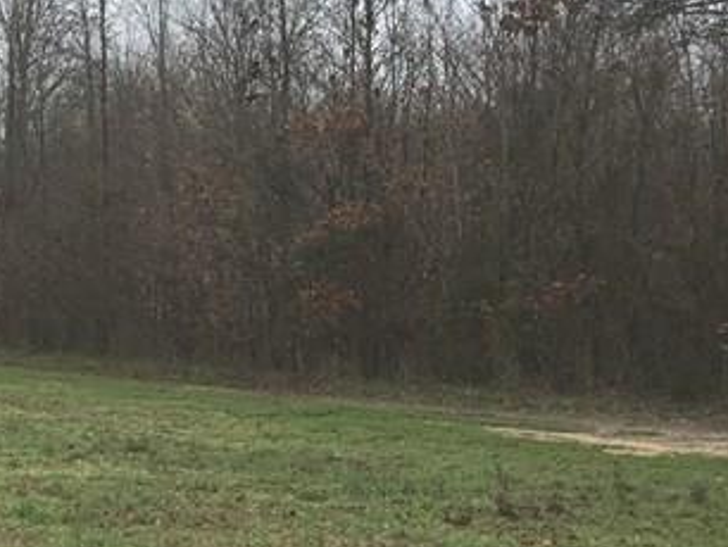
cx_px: -471
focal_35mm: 97
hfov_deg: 17.4
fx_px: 2042
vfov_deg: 15.3
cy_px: 319
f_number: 2.2
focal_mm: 4.15
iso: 25
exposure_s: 1/444
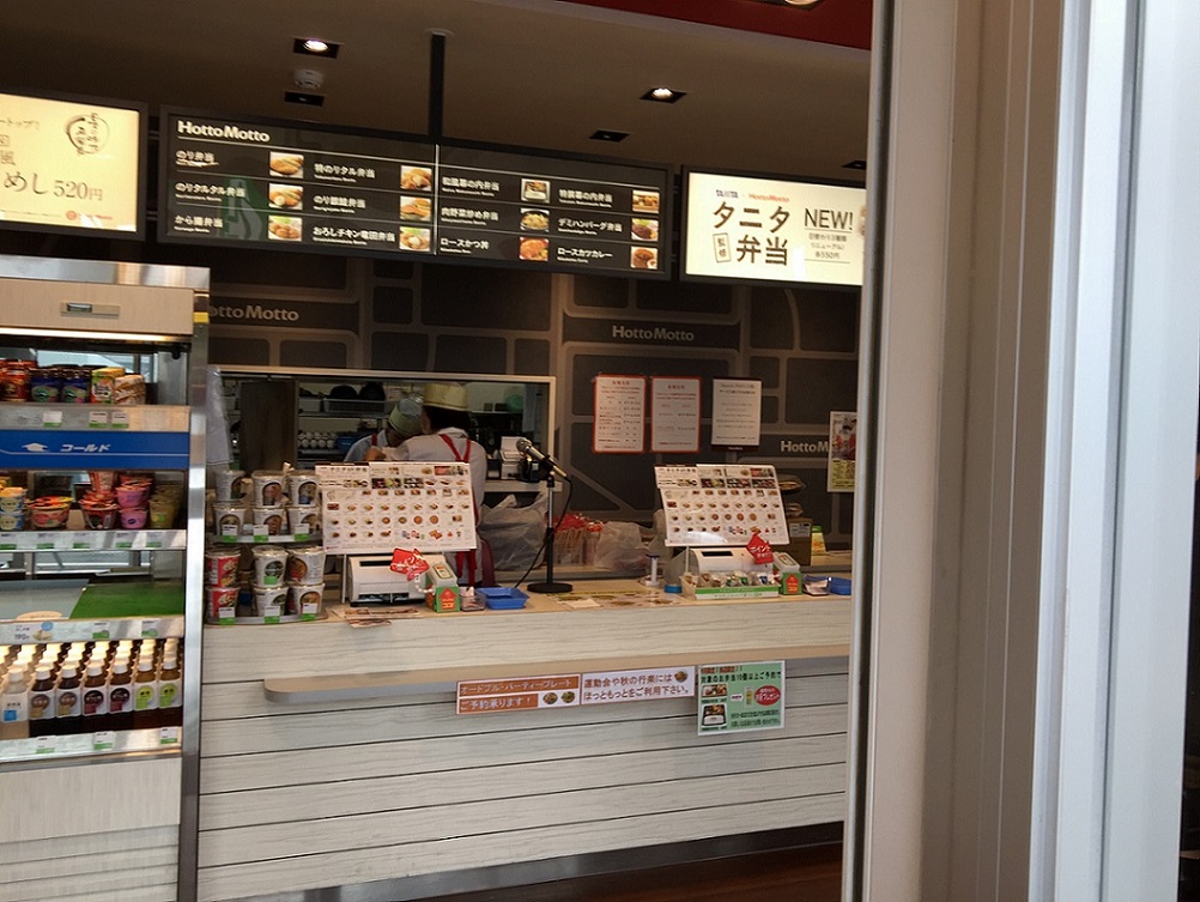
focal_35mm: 29
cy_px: 451
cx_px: 600
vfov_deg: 48.3
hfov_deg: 61.6
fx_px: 1006
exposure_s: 1/120
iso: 40
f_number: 2.2
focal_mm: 4.15
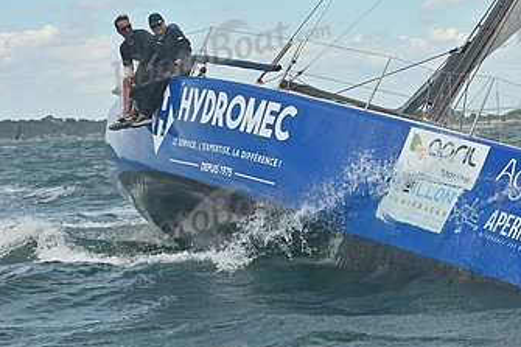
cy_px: 111
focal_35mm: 149
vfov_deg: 9.2
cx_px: 412
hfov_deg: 13.7
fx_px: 2155
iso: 320
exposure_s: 1/1250
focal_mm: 86
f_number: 10
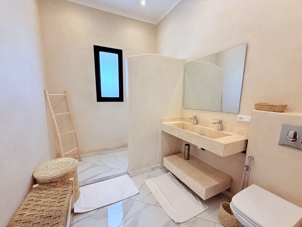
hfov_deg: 98.2
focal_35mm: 15
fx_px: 131
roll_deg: -1.7
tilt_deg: -10.2
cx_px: 148
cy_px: 121
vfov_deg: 81.6
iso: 200
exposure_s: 1/100
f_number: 2.2
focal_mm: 2.22
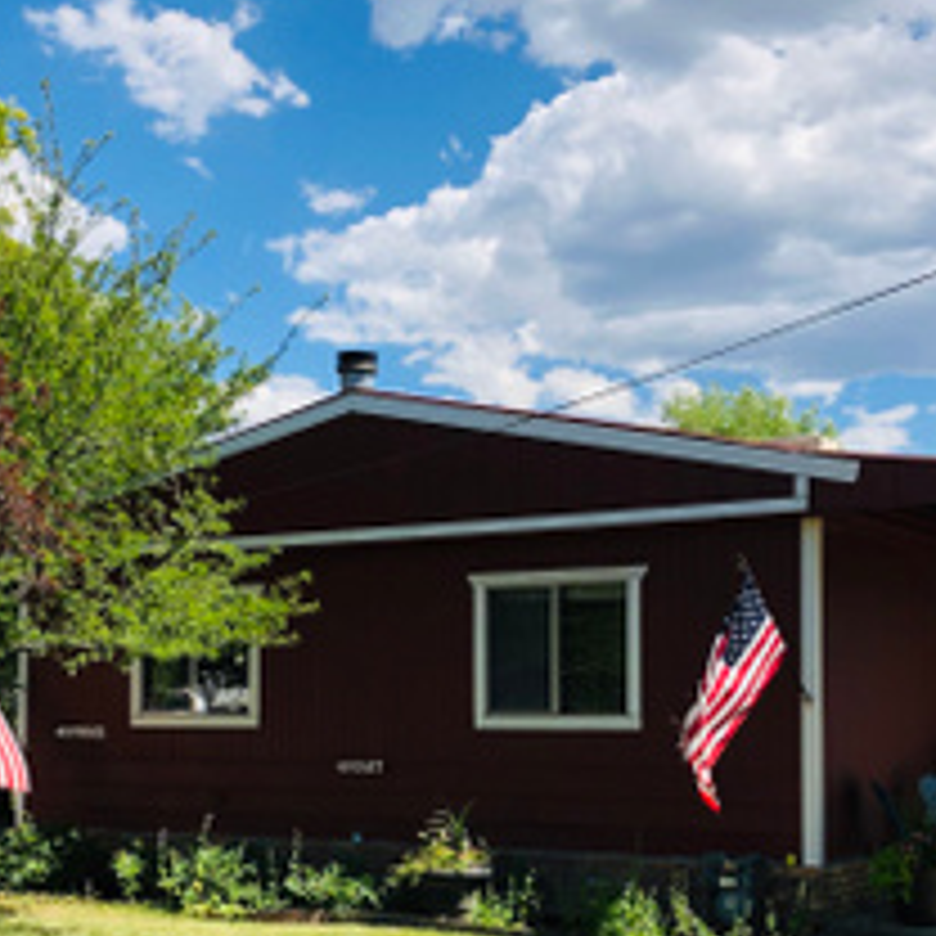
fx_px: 1744
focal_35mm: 57
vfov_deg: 29.8
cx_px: 346
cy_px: 652
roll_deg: +0.7
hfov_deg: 29.9
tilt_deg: +2.6
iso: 20
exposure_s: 1/1779
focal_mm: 3.99
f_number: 1.8
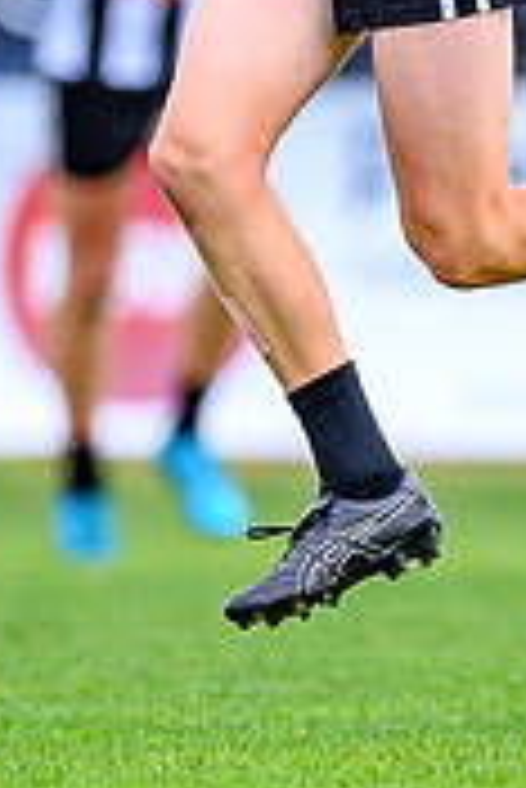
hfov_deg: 0.5
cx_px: 461
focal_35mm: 2988
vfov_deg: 0.7
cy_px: 298
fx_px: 65353
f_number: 4
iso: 2800
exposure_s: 1/1250
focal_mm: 500
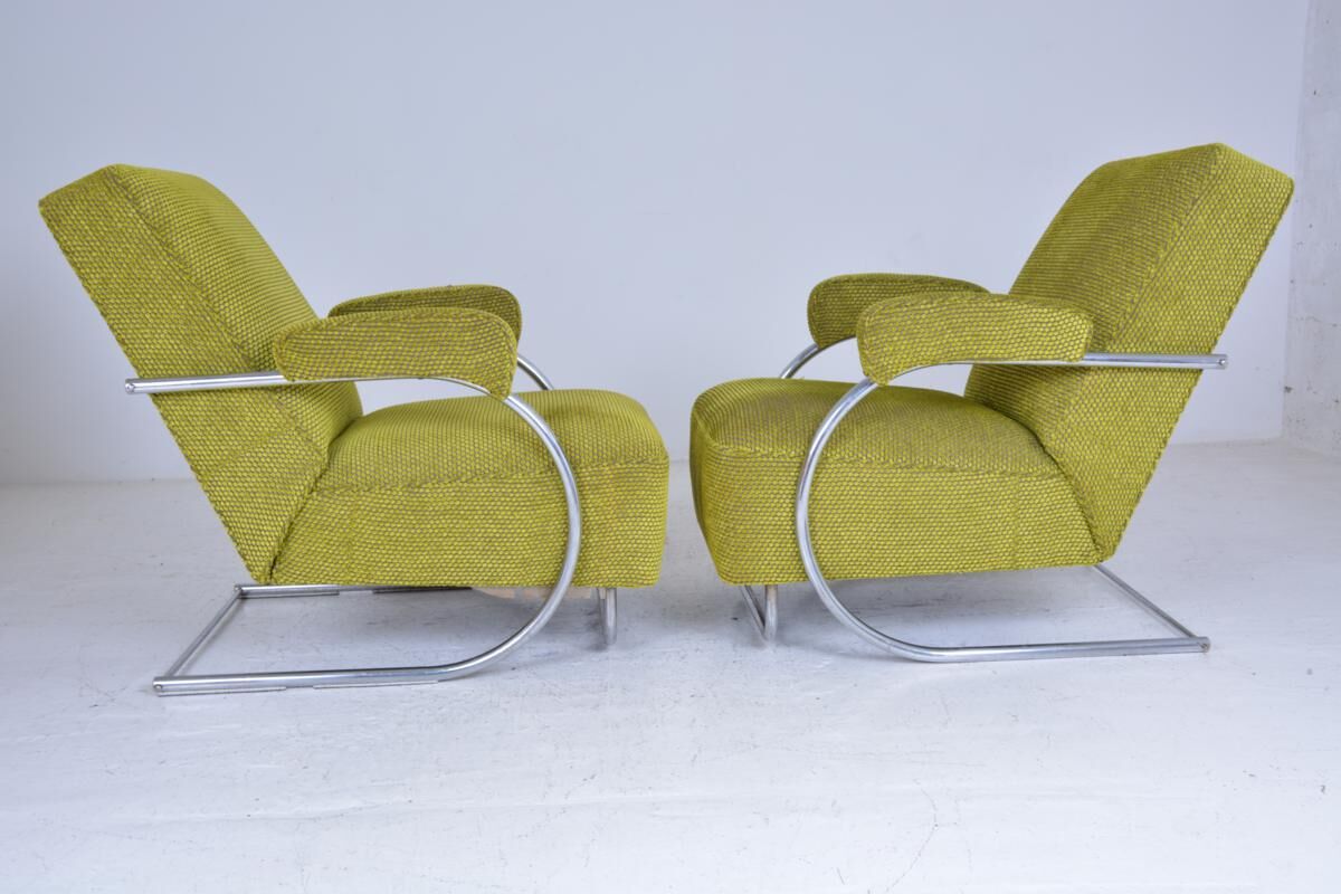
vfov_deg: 35.5
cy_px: 447
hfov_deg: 51.3
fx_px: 1397
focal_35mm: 38
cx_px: 670
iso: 400
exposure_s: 1/60
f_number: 10
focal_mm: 25
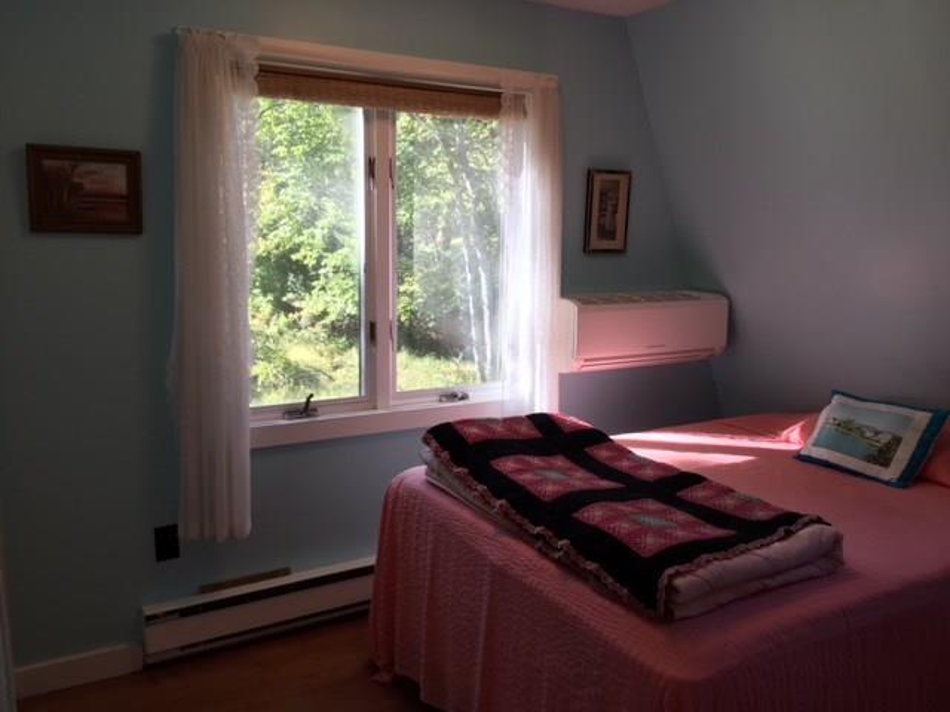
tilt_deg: -9.0
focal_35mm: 29
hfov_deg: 61.7
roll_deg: +0.0
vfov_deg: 48.2
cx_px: 475
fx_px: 796
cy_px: 356
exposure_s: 1/60
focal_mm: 4.15
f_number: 2.2
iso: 25
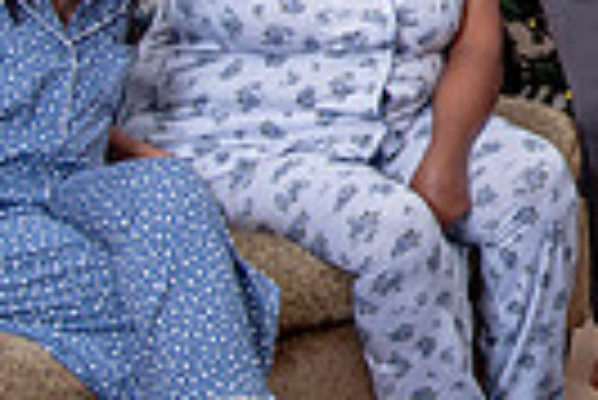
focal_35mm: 135
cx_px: 872
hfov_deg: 14.3
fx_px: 2245
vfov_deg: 10.0
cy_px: -99
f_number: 4
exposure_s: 1/200
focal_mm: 31
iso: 100
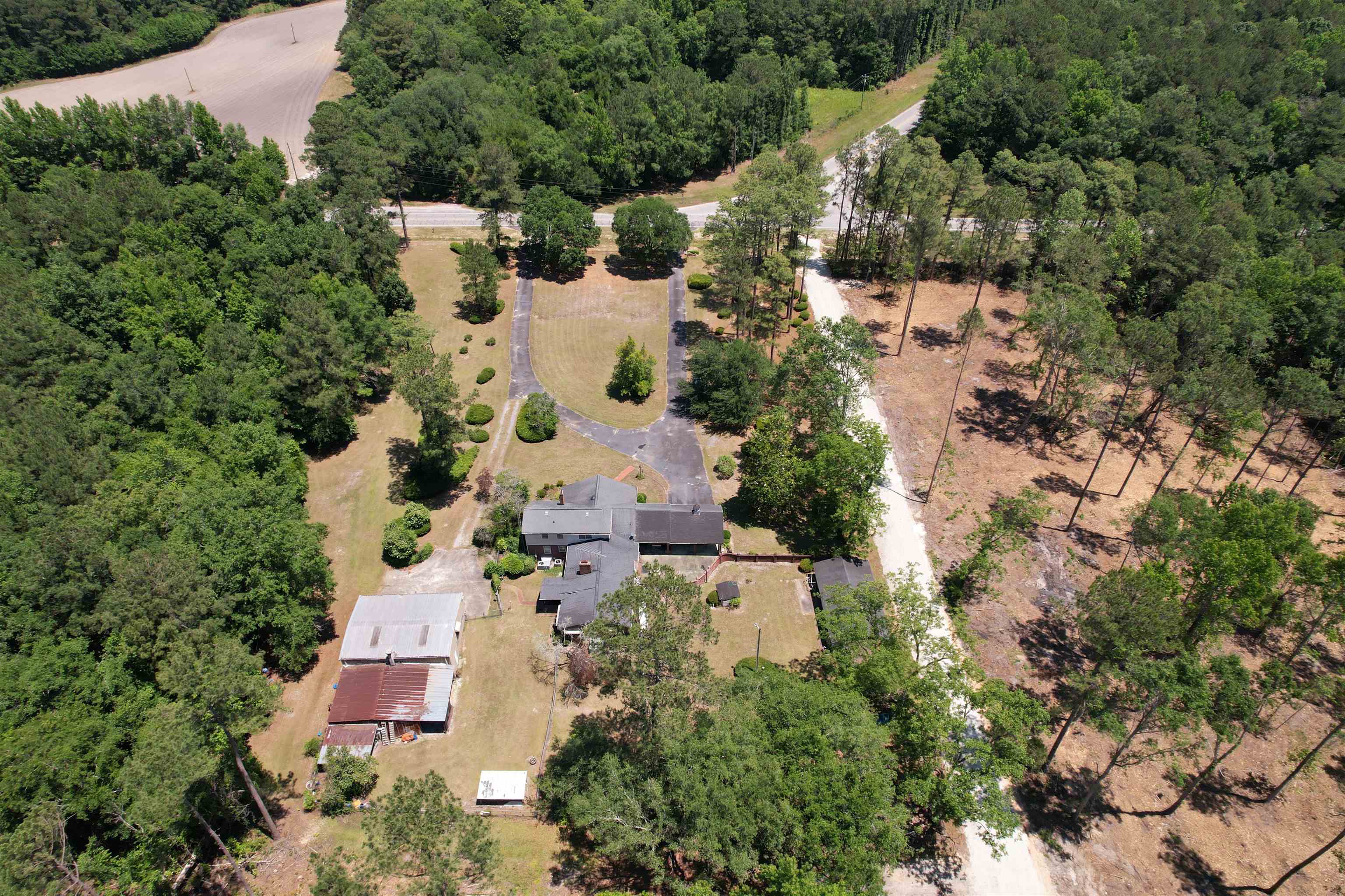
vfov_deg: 57.2
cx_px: 672
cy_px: 448
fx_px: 822
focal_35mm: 22
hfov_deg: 78.6
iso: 120
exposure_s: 1/1600
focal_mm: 8.38
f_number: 2.8
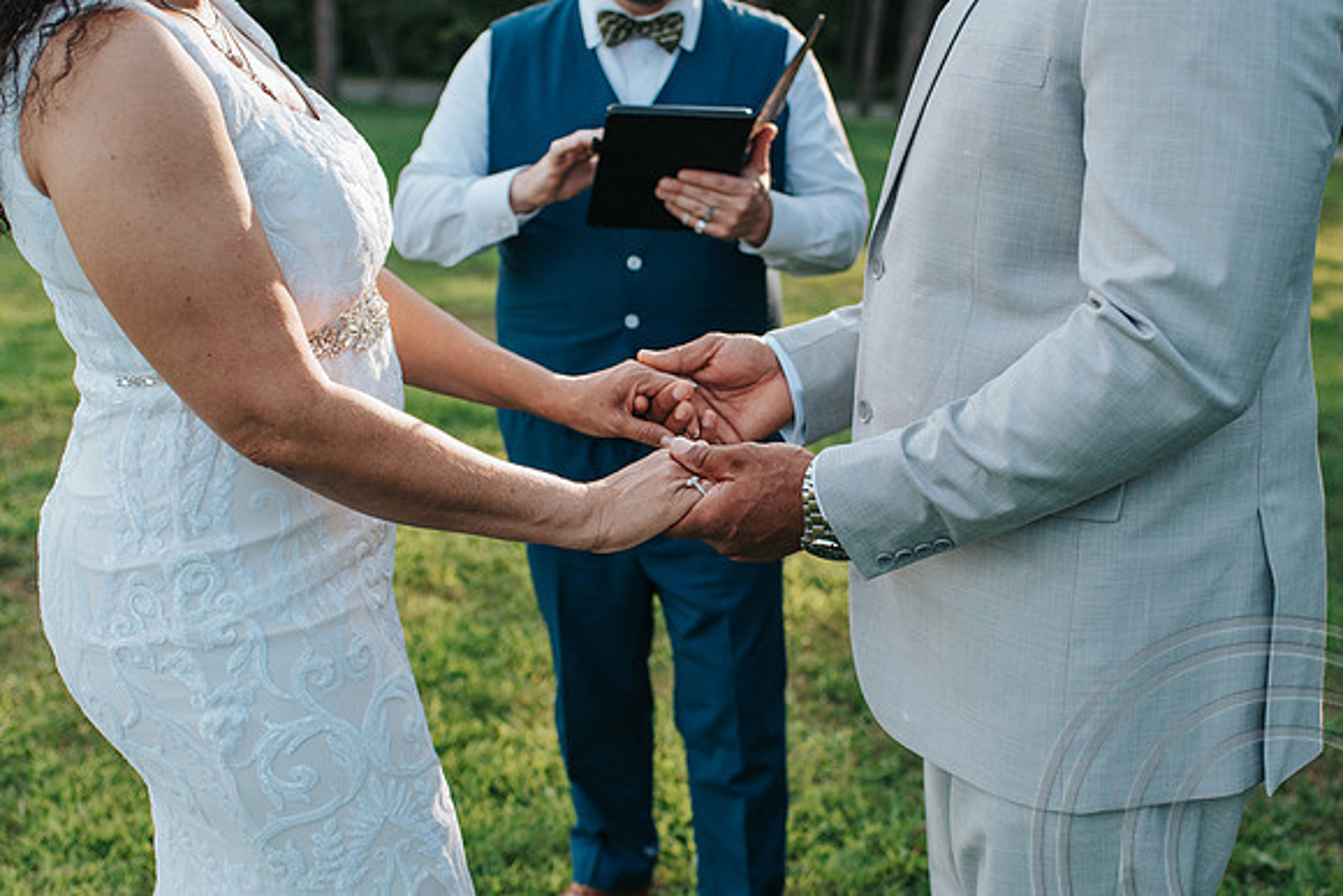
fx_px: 1881
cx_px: 678
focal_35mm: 50
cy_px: 494
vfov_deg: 26.8
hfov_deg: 39.3
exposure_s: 1/1250
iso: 800
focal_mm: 35
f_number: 3.2
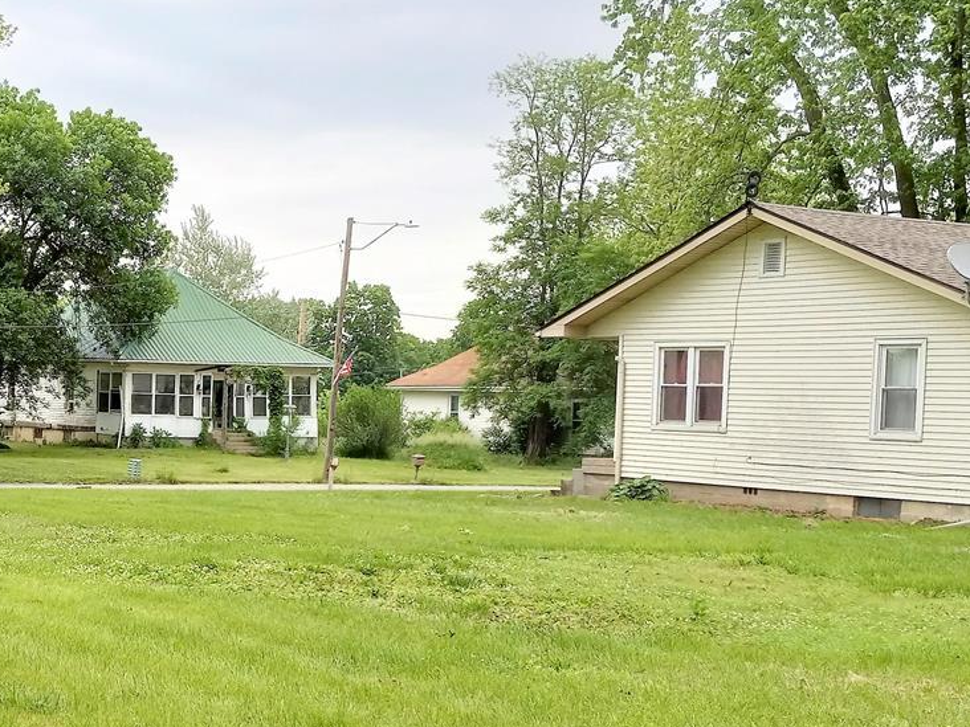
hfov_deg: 30.9
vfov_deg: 24.7
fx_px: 1653
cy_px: 469
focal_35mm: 59
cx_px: 64
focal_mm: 3.94
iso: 40
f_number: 1.8
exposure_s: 1/420
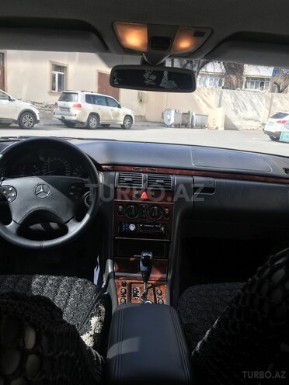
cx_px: 144
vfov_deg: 61.7
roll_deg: -5.0
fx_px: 323
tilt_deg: -13.8
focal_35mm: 29
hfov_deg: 48.2
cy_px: 192
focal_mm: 4.15
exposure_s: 1/425
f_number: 2.2
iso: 25
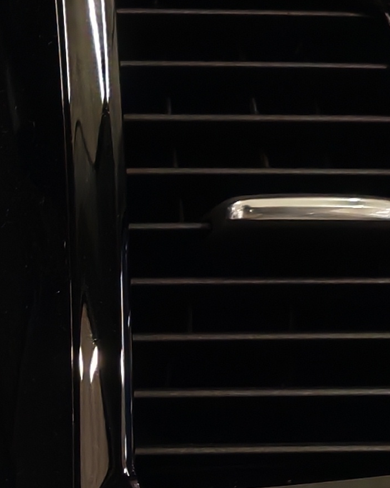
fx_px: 2106
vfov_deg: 12.8
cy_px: 637
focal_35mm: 146
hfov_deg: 9.8
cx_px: -406
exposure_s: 1/100
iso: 1356
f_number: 1.9
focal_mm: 6.12
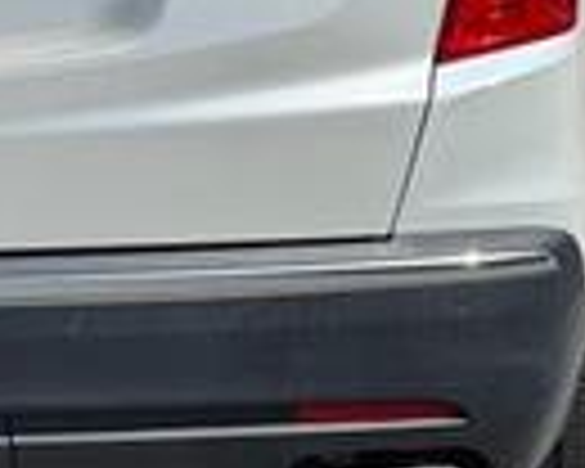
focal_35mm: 182
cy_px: 4
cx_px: -135
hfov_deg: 10.4
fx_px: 3151
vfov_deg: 8.4
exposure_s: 1/7092
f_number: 1.78
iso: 64
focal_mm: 6.76
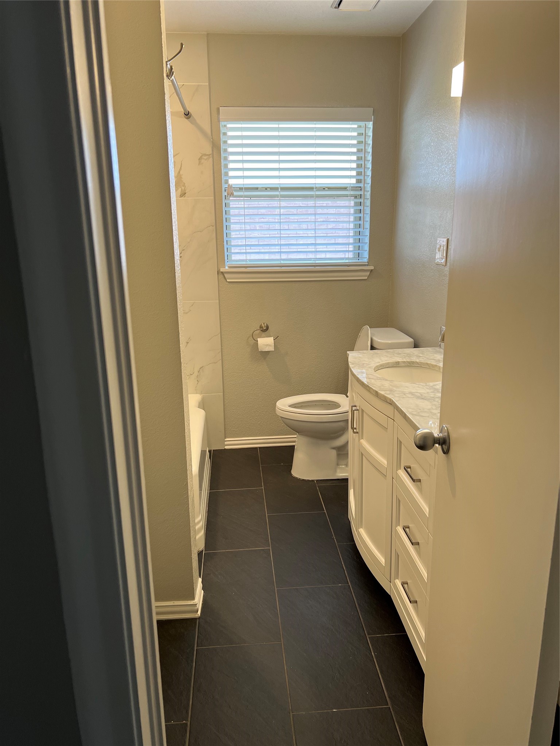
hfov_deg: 53.1
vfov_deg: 67.3
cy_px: 373
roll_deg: +1.0
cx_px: 280
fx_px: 561
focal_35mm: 26
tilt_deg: -14.5
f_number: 1.5
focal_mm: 5.7
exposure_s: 1/120
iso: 80
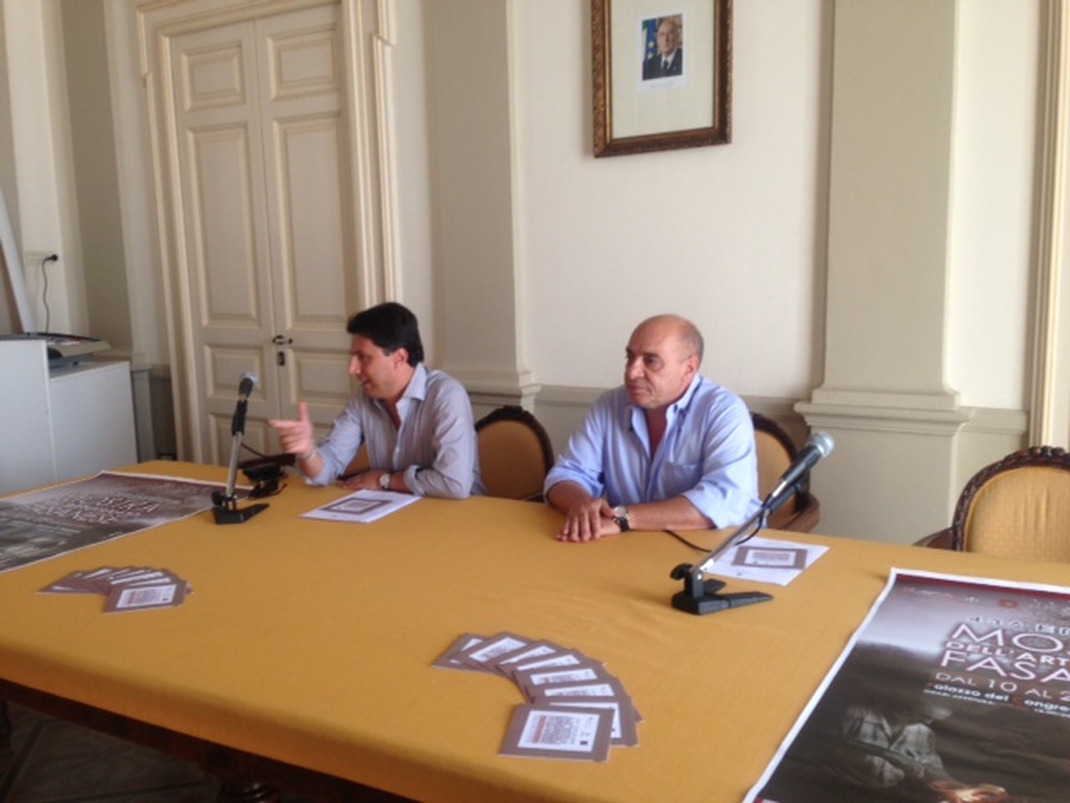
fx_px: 1020
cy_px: 402
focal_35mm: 33
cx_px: 535
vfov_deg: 42.9
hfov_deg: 55.4
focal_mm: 4.13
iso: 50
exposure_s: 1/24
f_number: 2.4
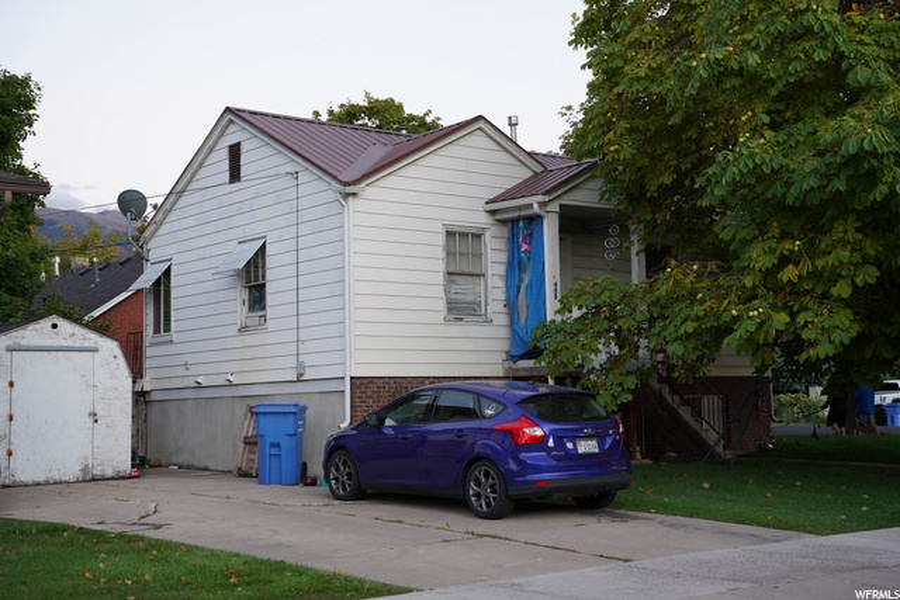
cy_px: 300
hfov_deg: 38.8
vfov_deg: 26.4
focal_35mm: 51
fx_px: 1278
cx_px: 450
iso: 640
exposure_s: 1/60
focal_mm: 51.1
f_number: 3.5
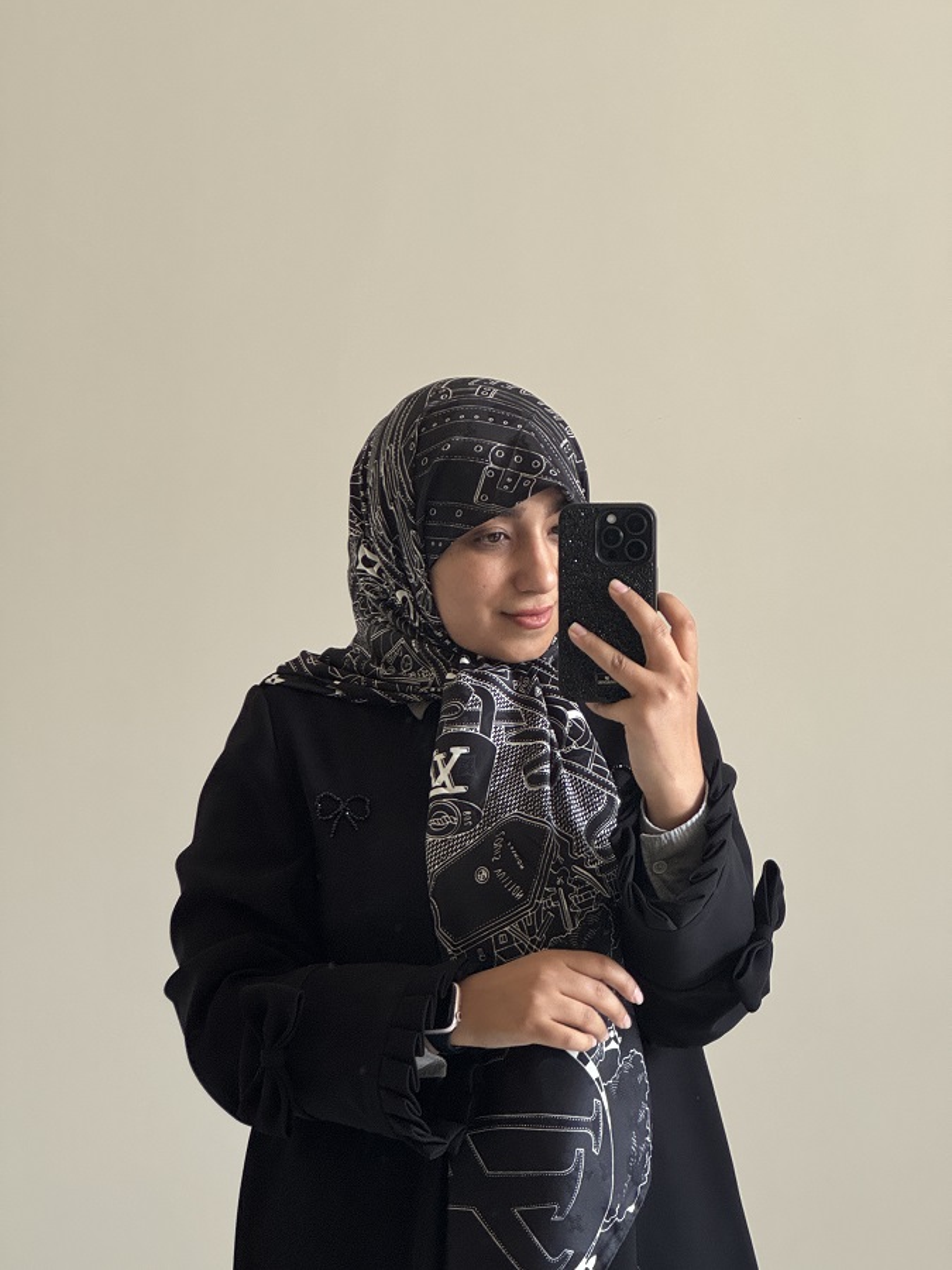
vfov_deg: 25.3
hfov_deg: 19.1
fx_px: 2824
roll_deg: +1.4
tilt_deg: -5.1
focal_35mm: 77
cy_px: 635
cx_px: 476
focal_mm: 9
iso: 125
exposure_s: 1/50
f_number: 2.8
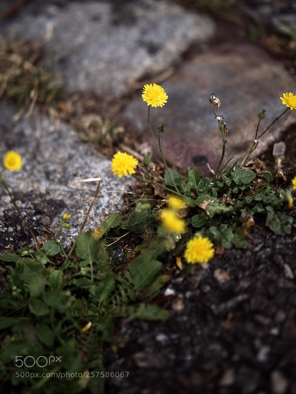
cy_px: 197
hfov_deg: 17.2
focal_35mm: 86
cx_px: 148
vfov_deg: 22.8
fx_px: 981
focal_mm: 43
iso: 160
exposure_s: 1/800
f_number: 1.2
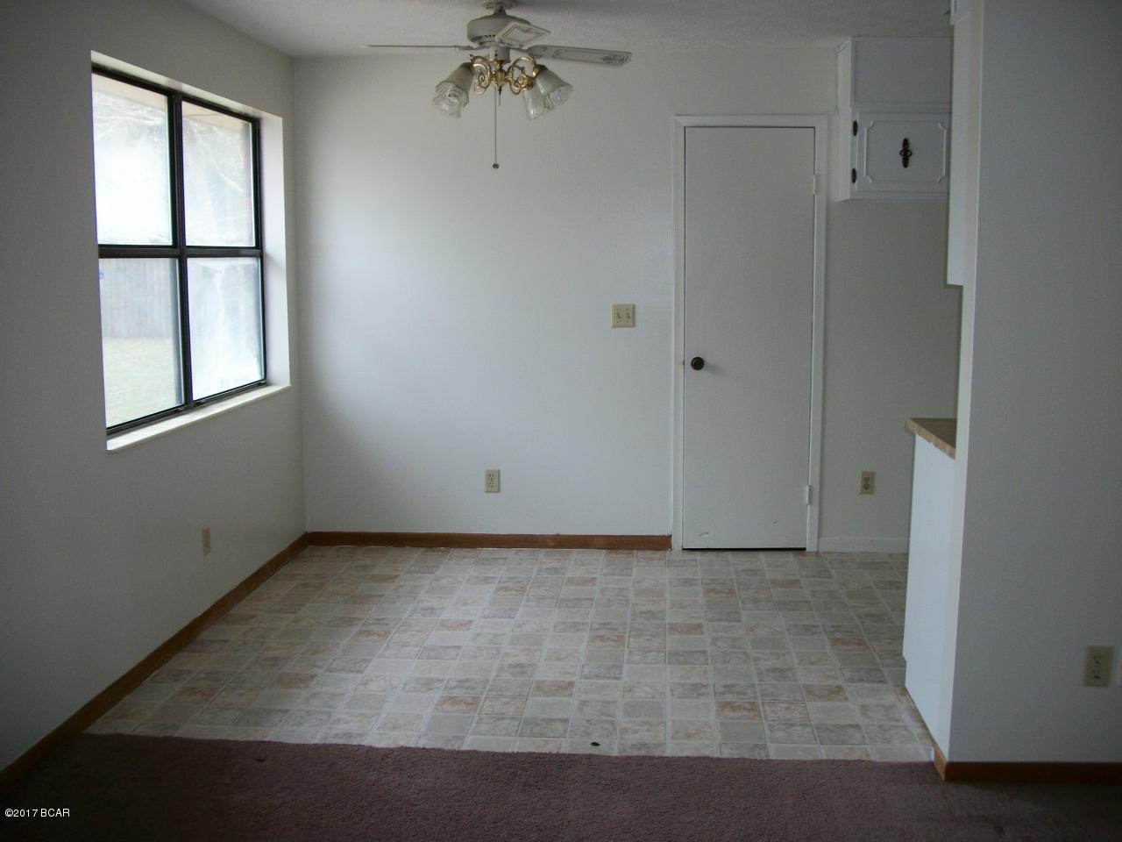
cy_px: 421
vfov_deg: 44.2
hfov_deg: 56.8
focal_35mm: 32
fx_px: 1037
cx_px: 561
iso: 80
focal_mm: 5.7
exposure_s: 1/30
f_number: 2.9
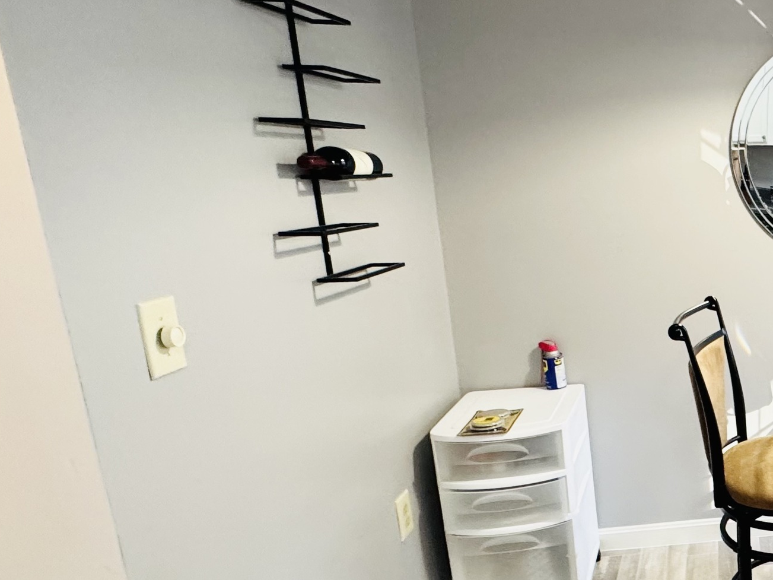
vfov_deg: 42.9
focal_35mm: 33
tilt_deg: -12.2
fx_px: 737
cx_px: 884
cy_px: 326
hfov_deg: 41.6
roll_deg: -1.1
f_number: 2.2
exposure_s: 1/120
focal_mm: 2.22
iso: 320
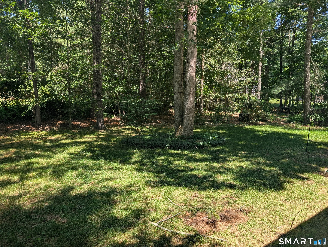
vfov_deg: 56.9
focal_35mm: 24
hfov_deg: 71.5
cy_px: 124
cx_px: 164
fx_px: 228
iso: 19
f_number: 1.68
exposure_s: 1/211
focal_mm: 6.9
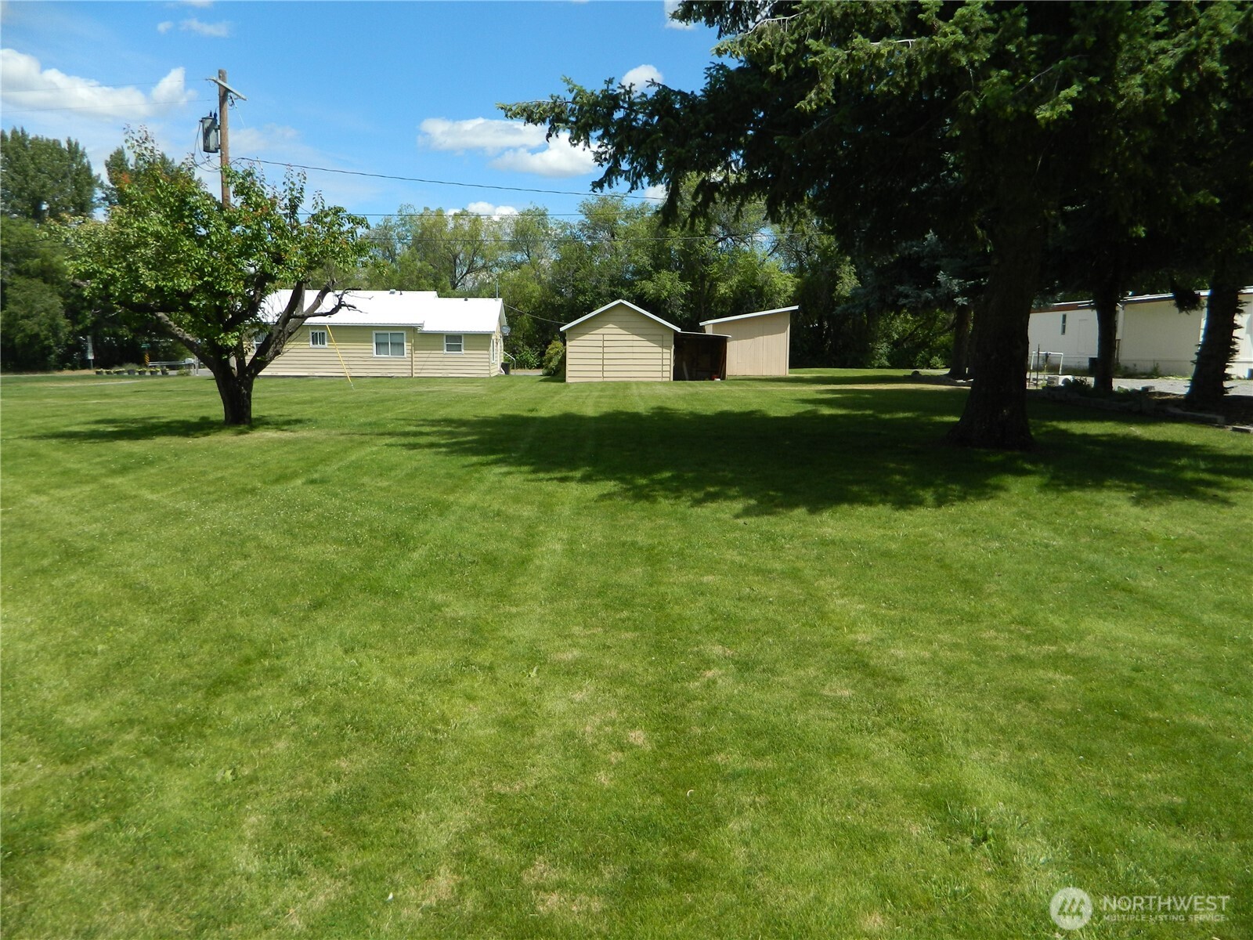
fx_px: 905
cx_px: 626
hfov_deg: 69.4
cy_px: 470
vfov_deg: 54.9
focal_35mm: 25
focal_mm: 4.5
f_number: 8.7
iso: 80
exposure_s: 1/160
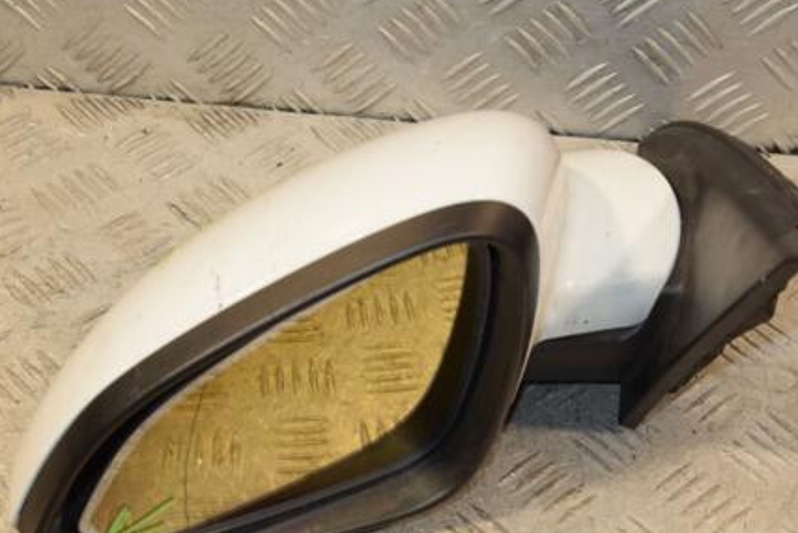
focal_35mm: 74
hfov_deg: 27.4
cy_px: 318
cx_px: 404
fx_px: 1634
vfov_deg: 18.5
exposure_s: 1/200
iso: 800
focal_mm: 35
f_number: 8
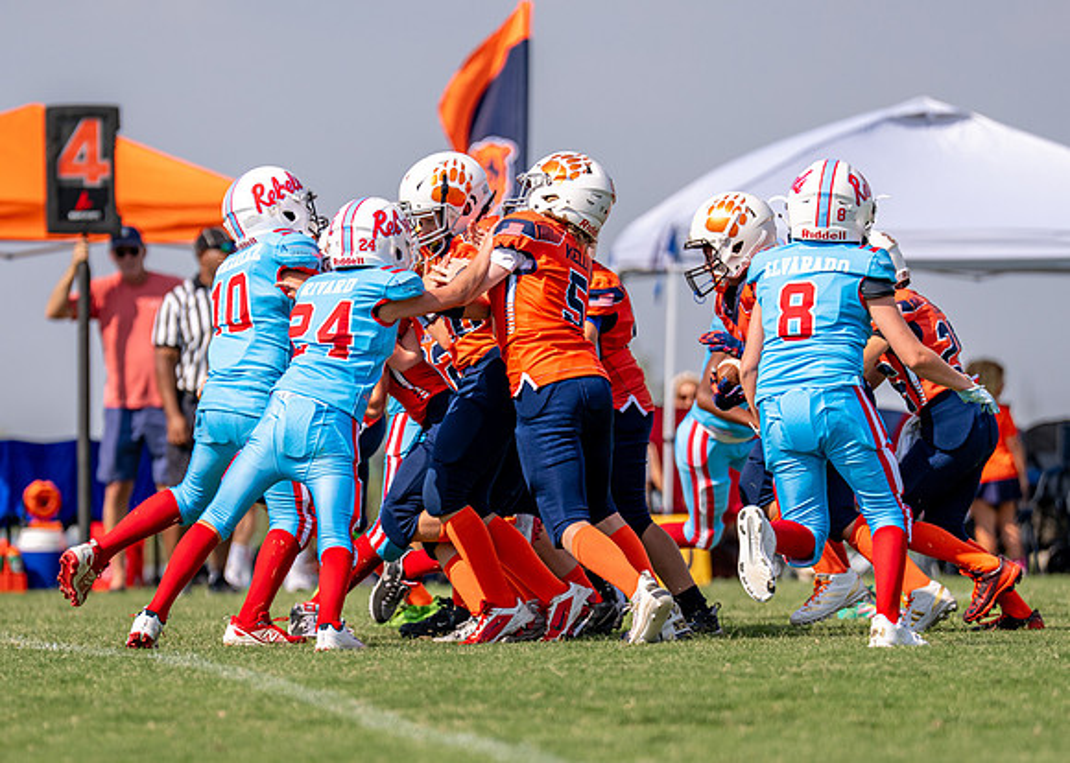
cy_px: 424
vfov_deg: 4.2
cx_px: 492
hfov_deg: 5.8
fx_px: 10495
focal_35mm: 345
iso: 125
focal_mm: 200
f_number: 2.8
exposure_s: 1/3200
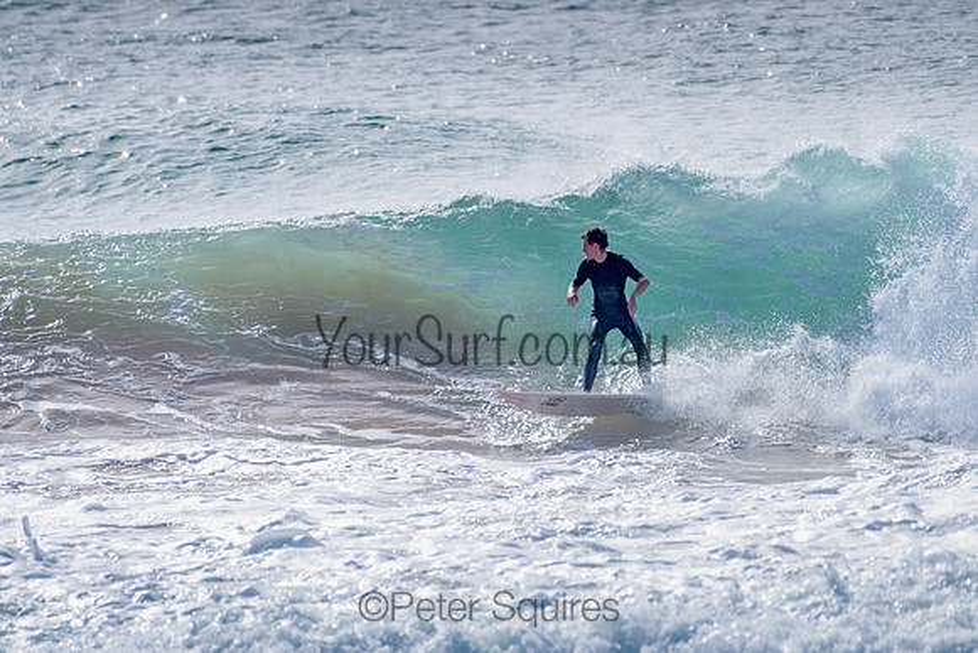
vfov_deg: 2.2
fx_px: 16634
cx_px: 526
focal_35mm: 612
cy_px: 253
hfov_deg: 3.4
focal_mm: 500
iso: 72
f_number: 5.6
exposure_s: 1/2000
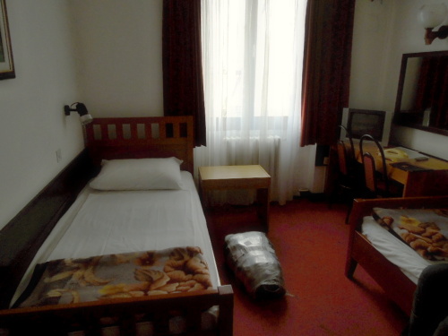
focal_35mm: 25
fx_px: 324
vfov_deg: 54.9
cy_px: 168
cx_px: 224
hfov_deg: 69.4
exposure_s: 1/20
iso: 400
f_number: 3.3
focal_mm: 4.5
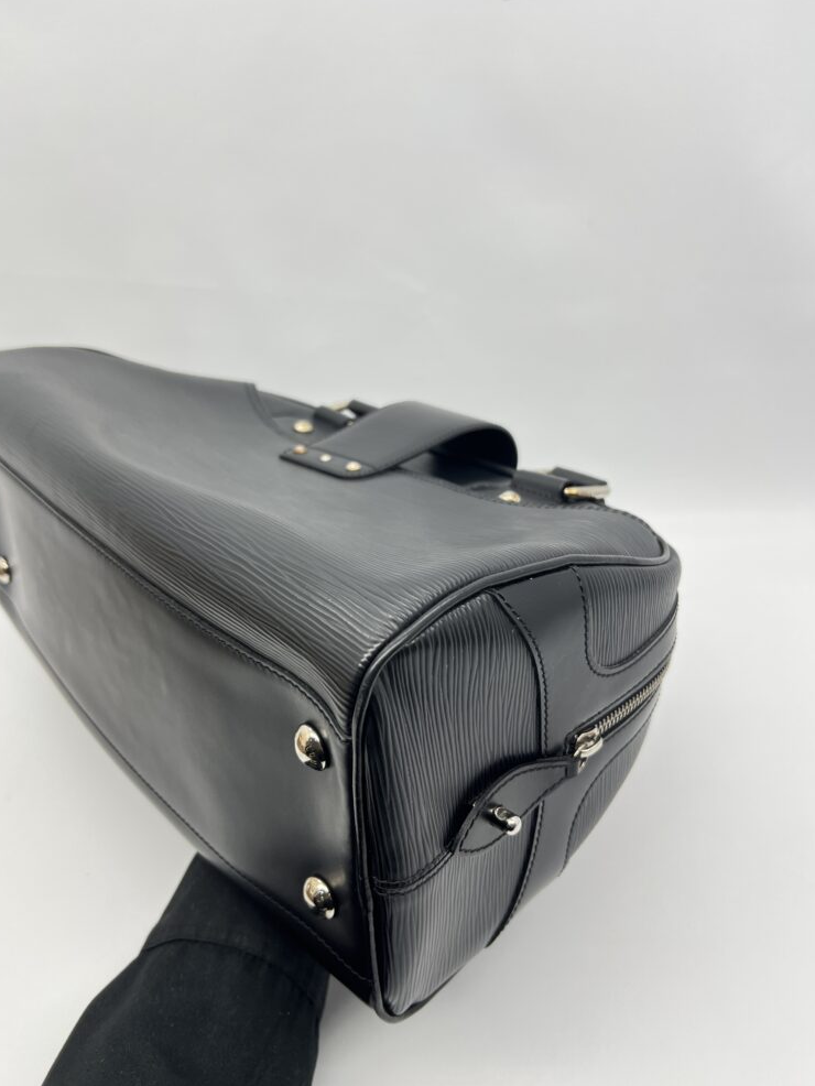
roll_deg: +2.7
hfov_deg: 51.4
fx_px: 847
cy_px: 542
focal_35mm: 27
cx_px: 395
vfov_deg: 65.3
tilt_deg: -33.3
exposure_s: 1/106
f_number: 1.5
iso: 32
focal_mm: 5.7
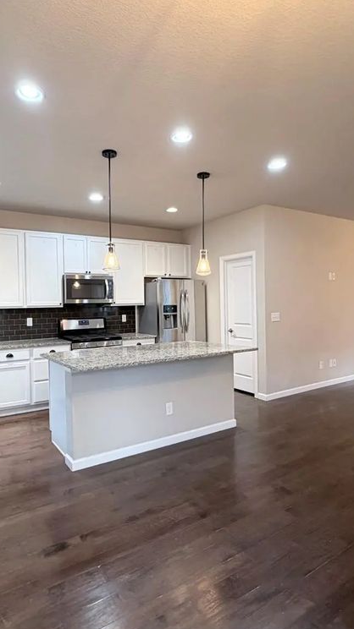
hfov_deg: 53.3
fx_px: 351
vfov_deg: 83.9
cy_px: 309
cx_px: 149
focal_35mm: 21
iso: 320
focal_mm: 2.22
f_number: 2.2
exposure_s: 1/60
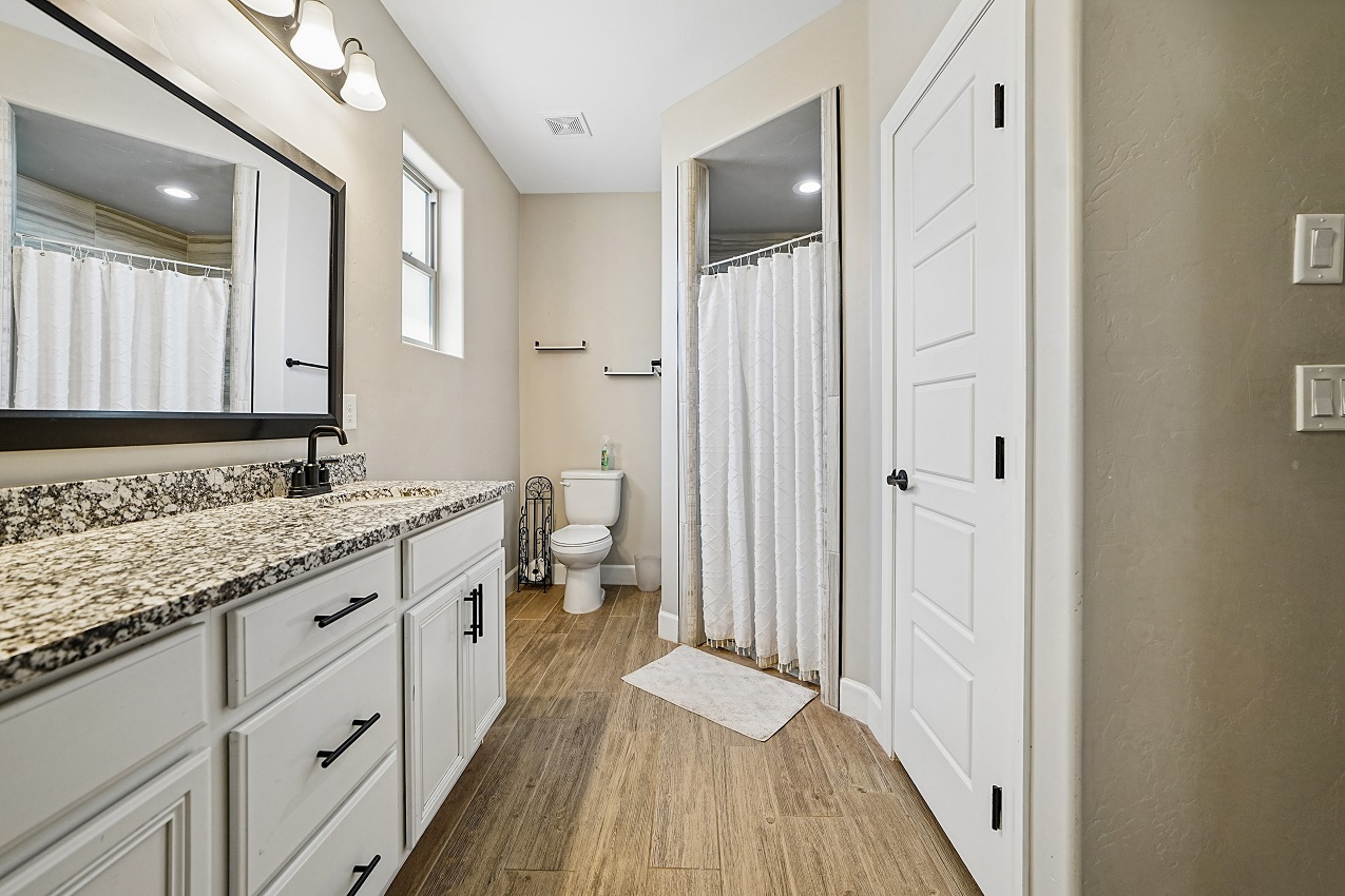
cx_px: 672
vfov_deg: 81.2
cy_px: 448
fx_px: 523
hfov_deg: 104.3
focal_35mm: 14
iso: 320
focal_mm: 14
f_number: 4
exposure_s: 1/60
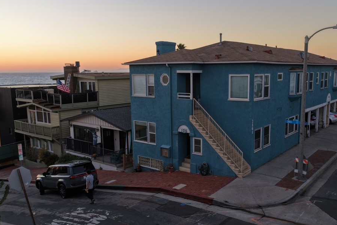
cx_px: 186
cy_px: 123
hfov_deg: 58.6
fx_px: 300
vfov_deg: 41.1
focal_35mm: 32
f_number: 2.8
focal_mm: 14.45
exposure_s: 1/50
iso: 100
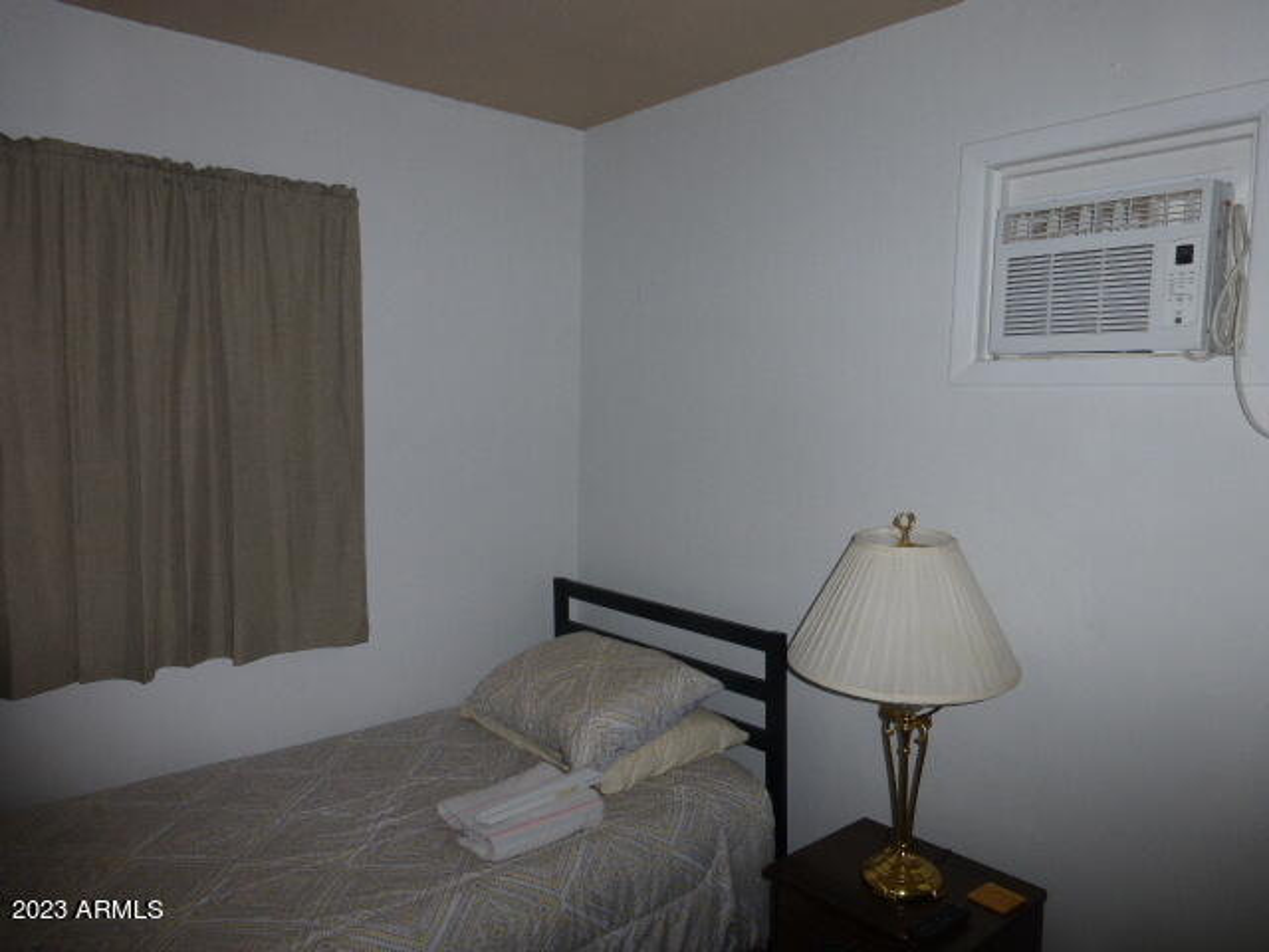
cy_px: 476
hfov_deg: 71.6
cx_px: 634
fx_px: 880
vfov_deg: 56.8
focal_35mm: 24
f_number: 3.3
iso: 100
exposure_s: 1/60
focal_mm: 4.3
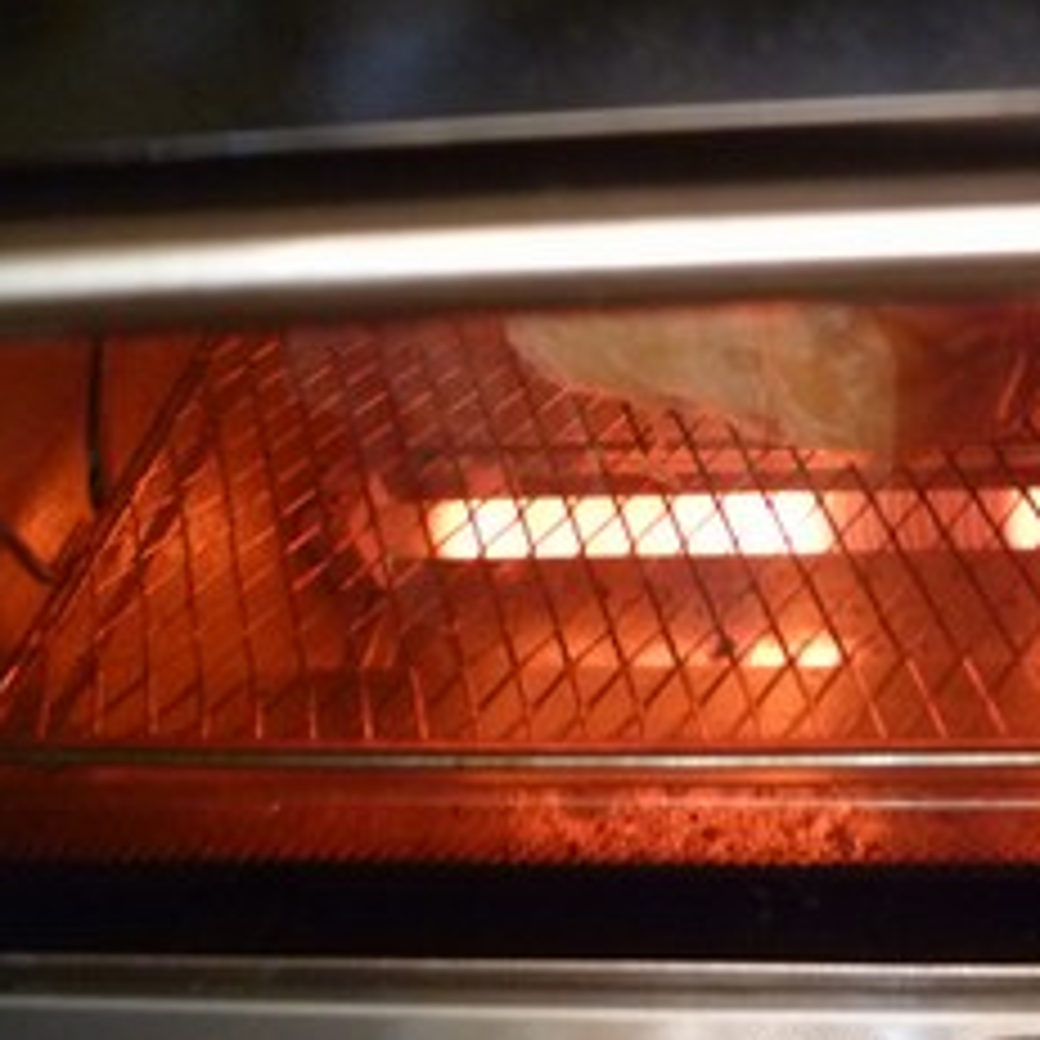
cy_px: 707
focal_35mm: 43
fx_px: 1462
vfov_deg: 38.6
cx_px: 1004
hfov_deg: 35.9
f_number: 2.8
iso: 400
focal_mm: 4.5
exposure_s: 1/6
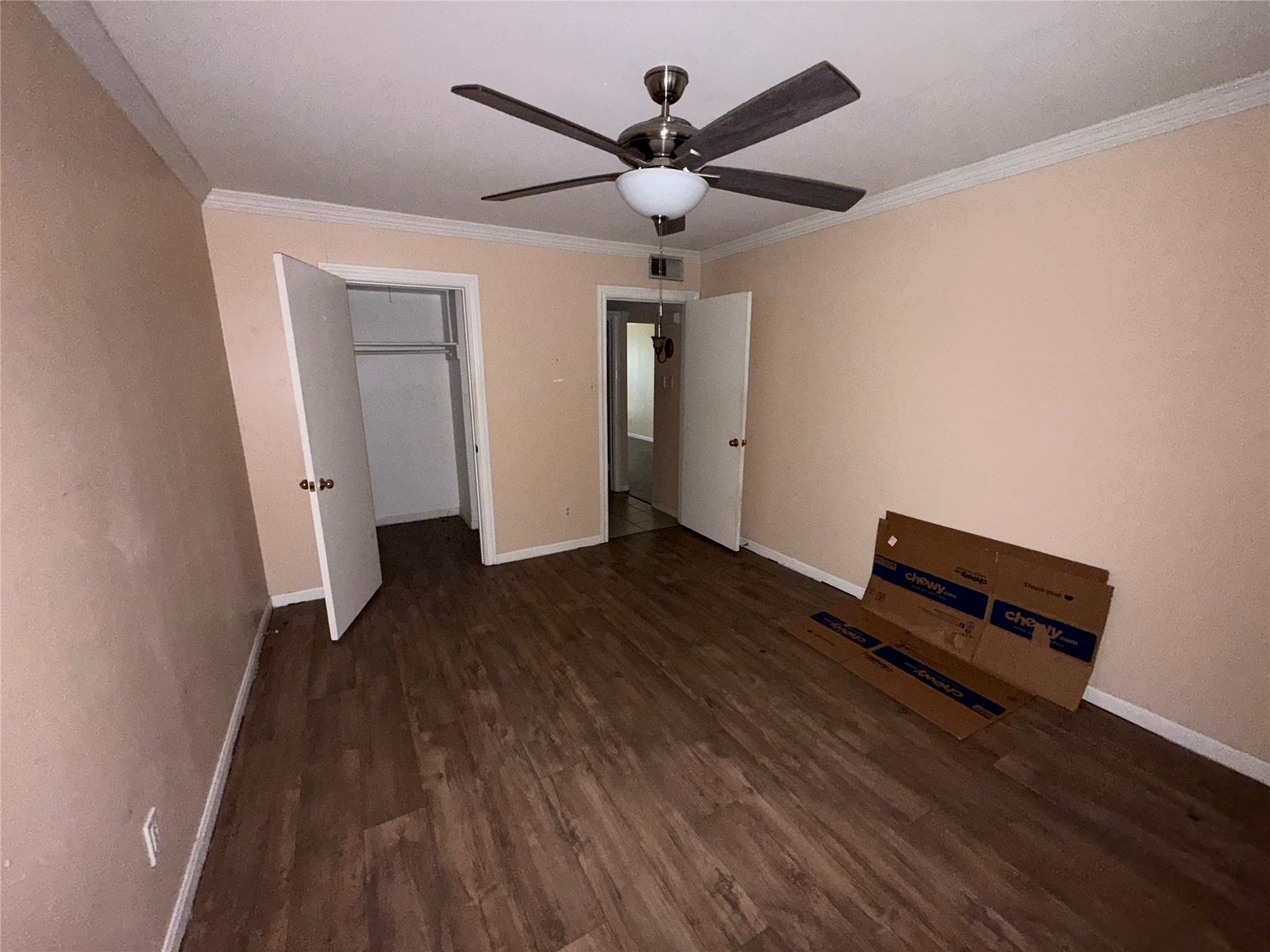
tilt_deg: -12.1
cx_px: 635
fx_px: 514
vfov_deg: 85.7
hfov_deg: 102.1
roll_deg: +0.1
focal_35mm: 14
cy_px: 476
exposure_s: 1/16
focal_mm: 2.22
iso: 320
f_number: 2.2
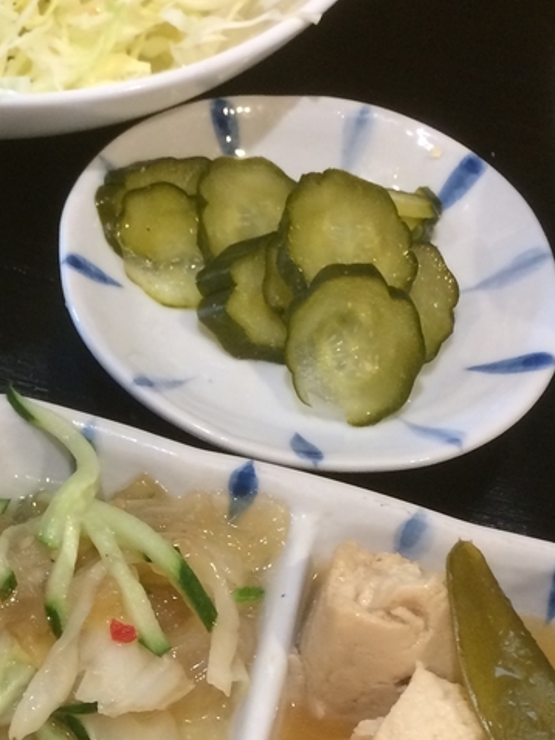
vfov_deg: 26.4
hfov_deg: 19.4
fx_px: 1560
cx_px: -33
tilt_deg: -56.8
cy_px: 531
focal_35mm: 73
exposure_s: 1/30
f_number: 2.2
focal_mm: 4.15
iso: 160
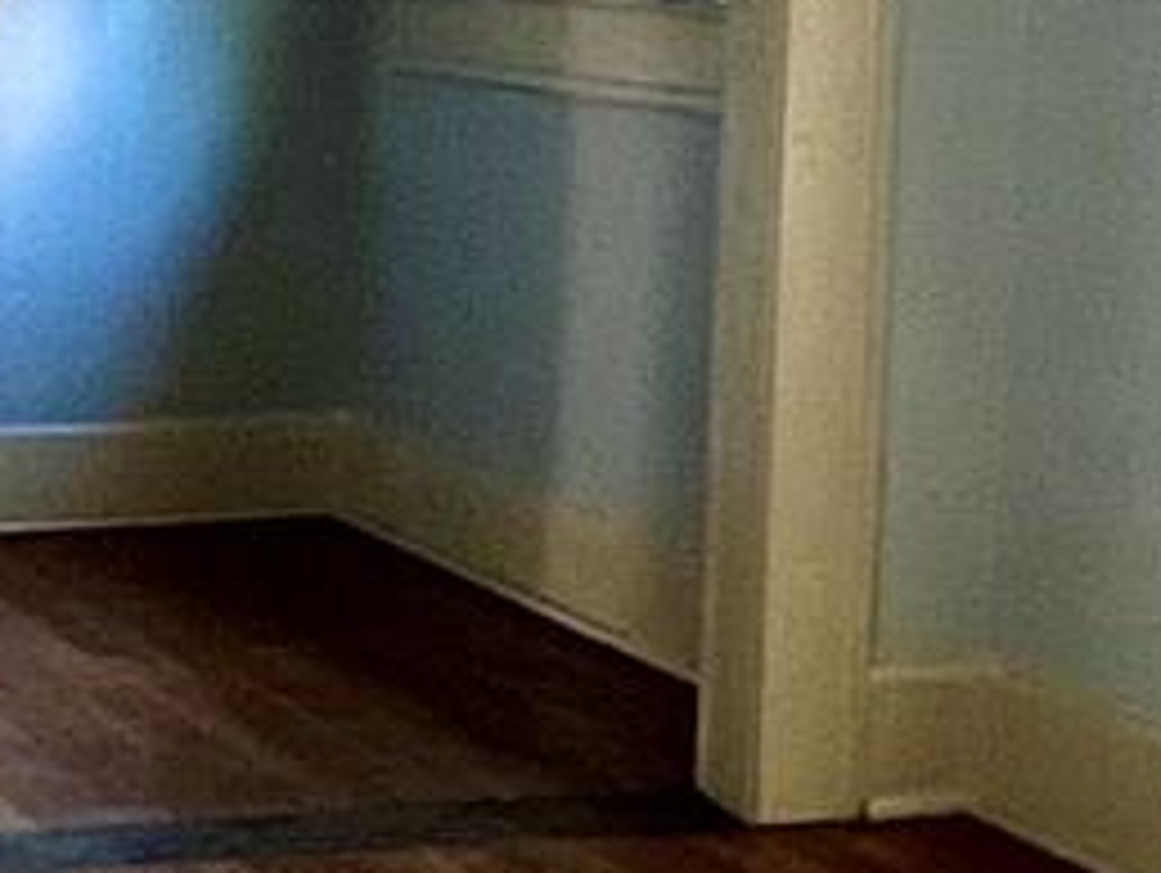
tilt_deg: -10.5
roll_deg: +0.6
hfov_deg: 18.8
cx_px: 144
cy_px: 544
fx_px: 3458
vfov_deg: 14.4
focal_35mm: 103
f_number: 1.8
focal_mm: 1.57
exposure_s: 1/60
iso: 250
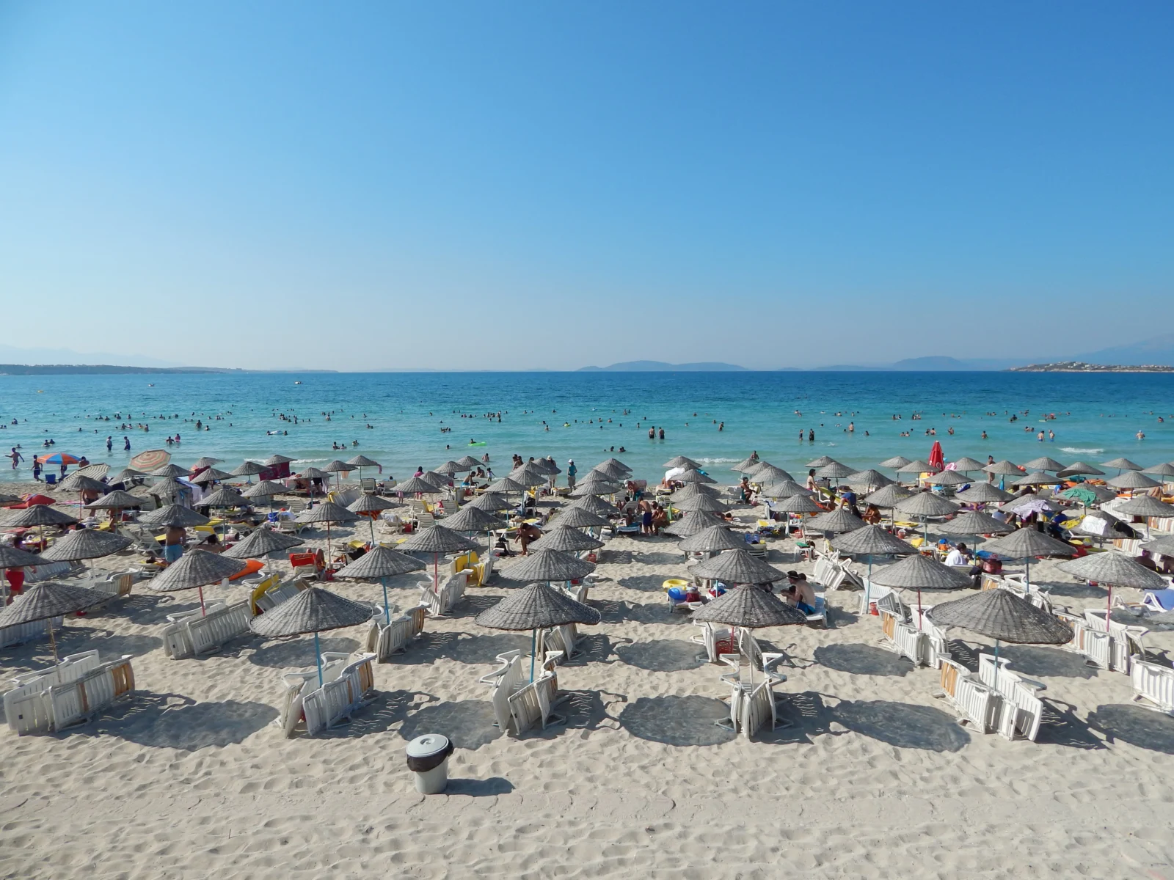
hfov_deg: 73.9
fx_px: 780
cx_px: 587
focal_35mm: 23
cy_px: 440
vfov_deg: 58.9
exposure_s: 1/800
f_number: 6
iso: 125
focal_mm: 4
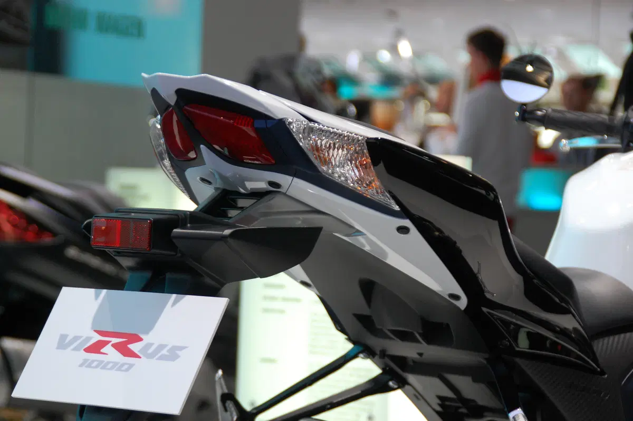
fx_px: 2266
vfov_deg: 10.6
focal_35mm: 129
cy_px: 210
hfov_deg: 15.9
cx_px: 316
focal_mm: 86
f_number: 5.6
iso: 720
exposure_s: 1/125
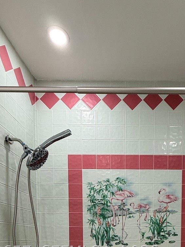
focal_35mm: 30
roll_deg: +0.0
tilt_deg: -2.8
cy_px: 252
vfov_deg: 48.4
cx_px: 139
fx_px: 214
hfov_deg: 45.2
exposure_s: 1/120
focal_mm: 2.22
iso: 100
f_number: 2.2
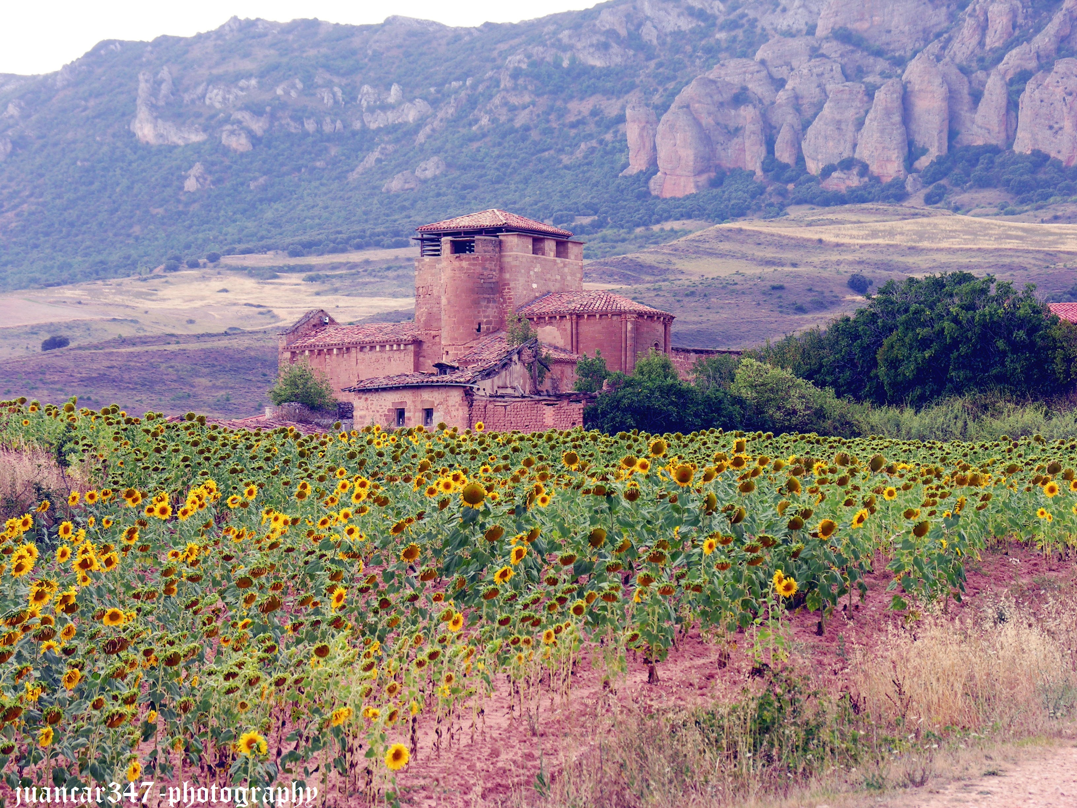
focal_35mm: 127
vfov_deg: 11.7
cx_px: 538
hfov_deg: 15.5
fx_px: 3951
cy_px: 404
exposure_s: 1/50.8
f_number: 4.3
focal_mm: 32.4
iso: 50
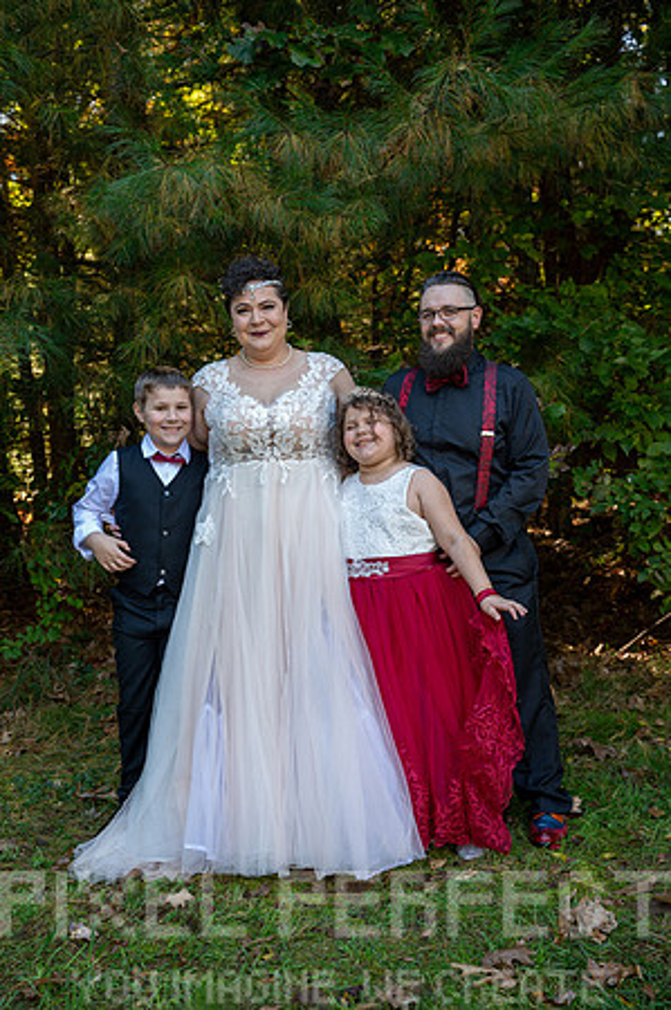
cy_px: 505
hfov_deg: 29.8
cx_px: 336
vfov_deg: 43.6
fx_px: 1261
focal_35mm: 45
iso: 800
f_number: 4.5
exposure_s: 1/200
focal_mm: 45
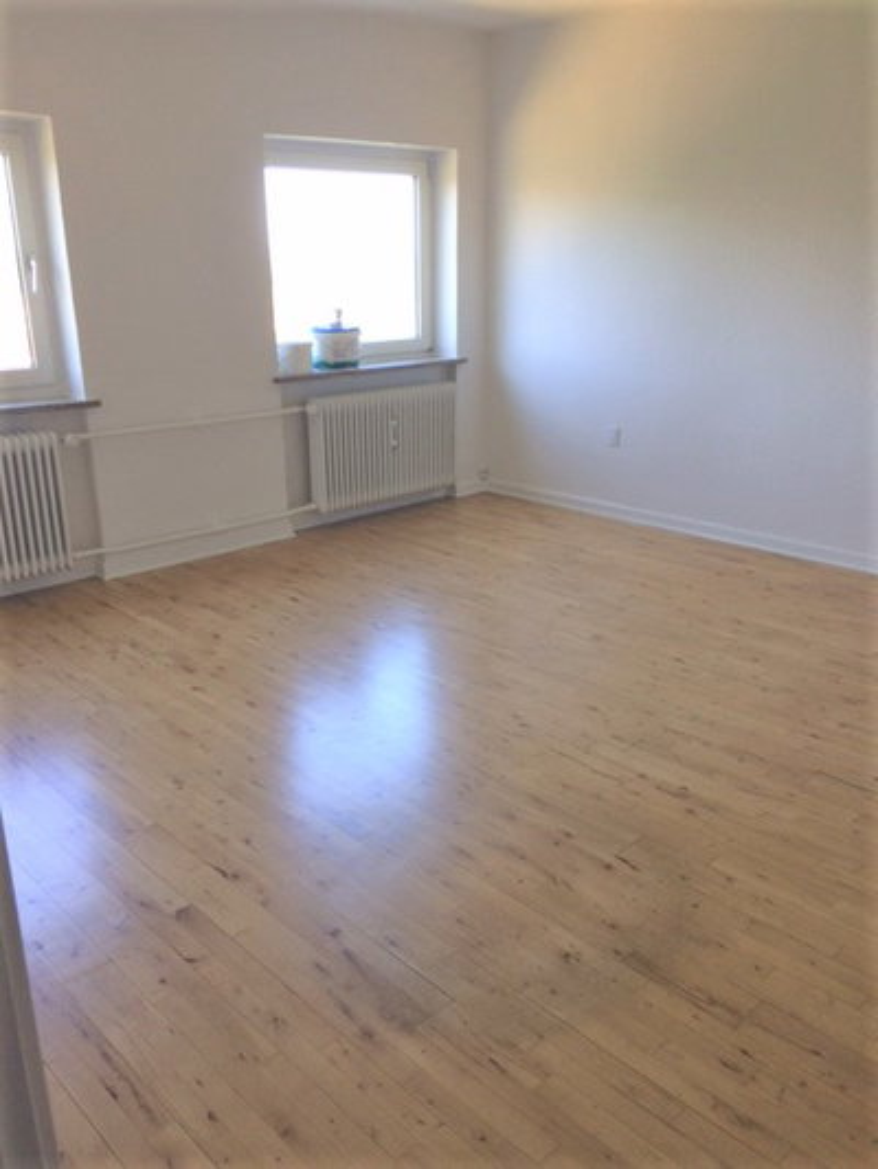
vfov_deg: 61.6
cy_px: 584
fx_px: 980
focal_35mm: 29
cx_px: 439
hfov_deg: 48.2
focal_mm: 4.15
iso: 40
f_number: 2.2
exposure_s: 1/50
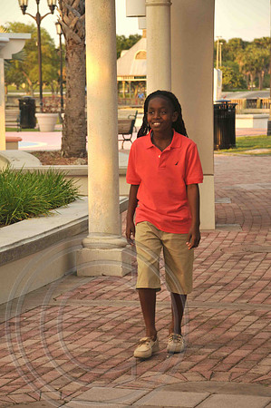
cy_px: 204
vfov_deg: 17.1
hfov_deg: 11.4
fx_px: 1358
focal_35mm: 120
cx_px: 136
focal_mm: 80
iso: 200
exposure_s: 1/125
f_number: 5.6
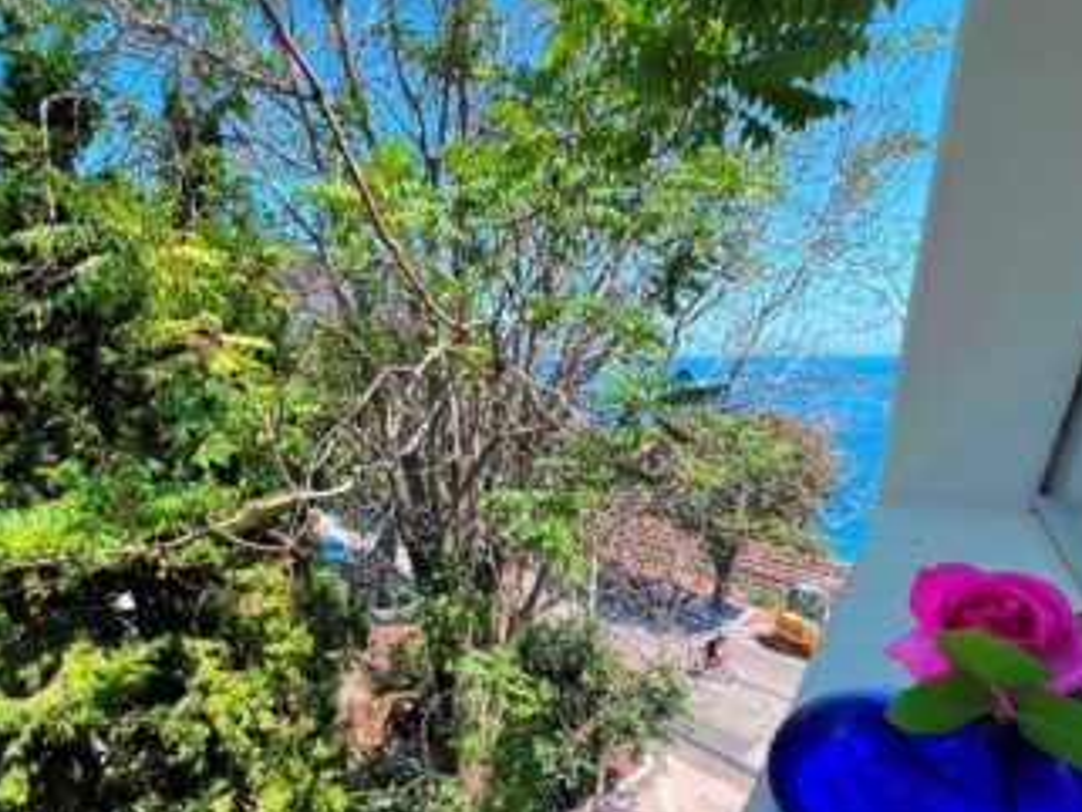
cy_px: 500
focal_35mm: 17
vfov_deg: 73.7
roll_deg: +0.5
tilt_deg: -14.1
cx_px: 431
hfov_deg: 89.8
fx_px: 532
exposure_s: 1/298
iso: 32
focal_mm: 1.57
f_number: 1.8
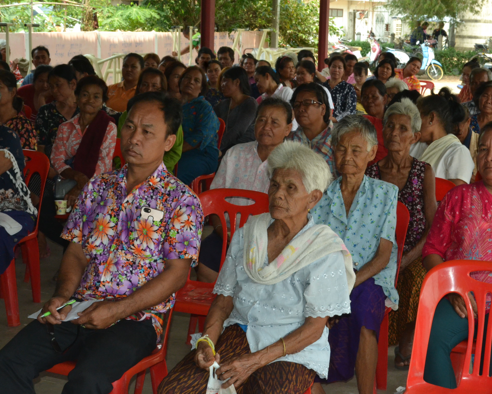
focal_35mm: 75
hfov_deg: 25.4
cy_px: 198
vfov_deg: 20.4
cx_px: 288
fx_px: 1092
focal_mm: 44
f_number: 13
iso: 1600
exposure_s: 1/200
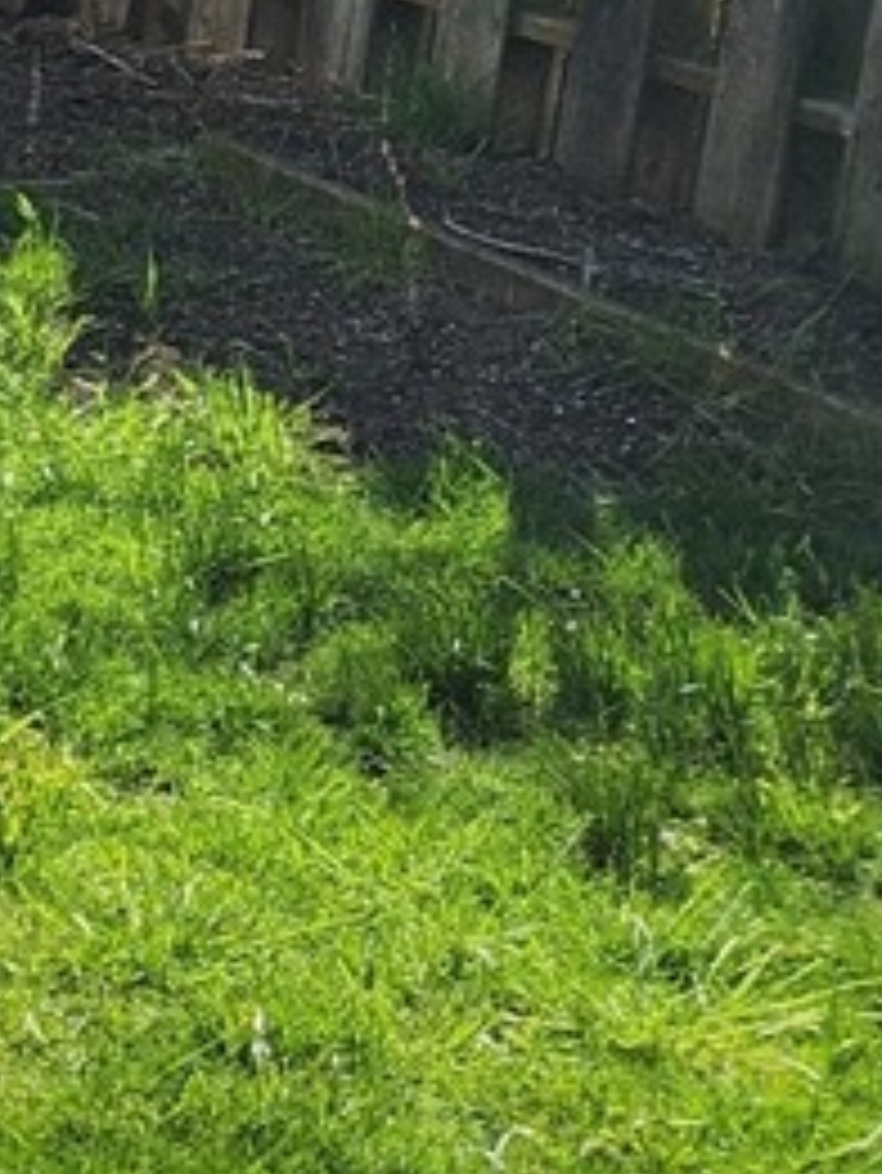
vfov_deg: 13.8
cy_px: 58
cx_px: -2277
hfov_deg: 8.0
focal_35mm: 141
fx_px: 4786
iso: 20
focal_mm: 5.4
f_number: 1.8
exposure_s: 1/1775
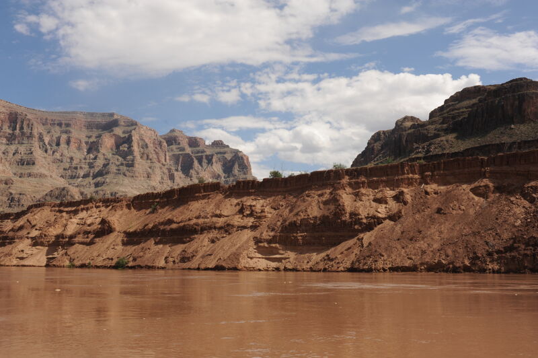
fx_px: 523
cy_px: 179
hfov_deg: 54.5
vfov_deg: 37.8
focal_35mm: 35
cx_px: 269
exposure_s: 1/500
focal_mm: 35
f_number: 13
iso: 320
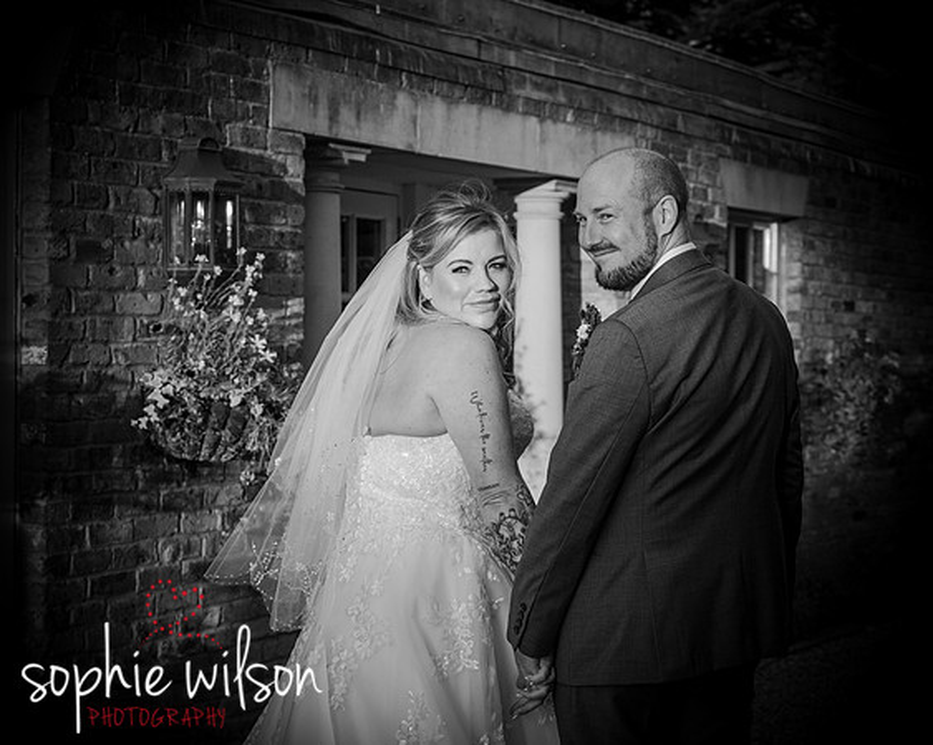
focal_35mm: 75
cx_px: 373
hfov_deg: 25.3
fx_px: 2077
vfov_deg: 20.4
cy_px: 373
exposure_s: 1/250
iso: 500
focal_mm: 66
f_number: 6
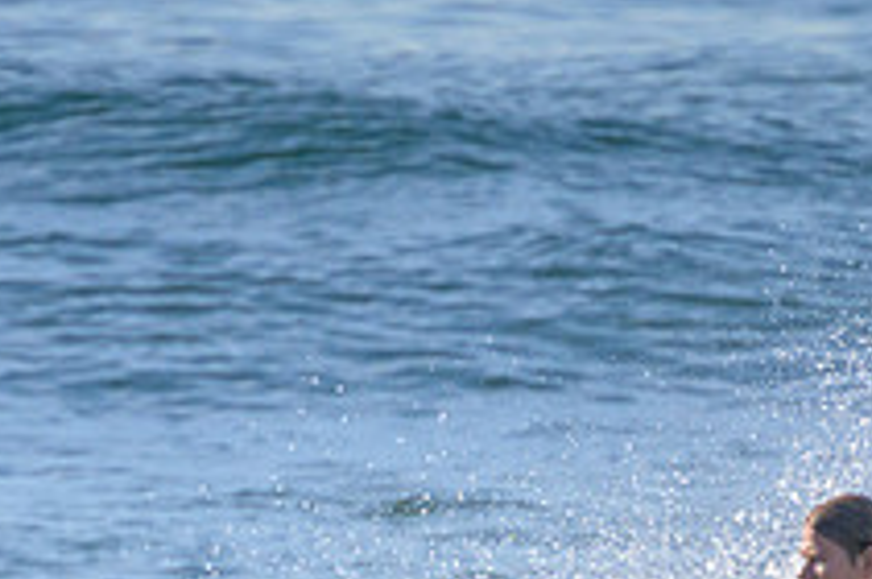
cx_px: 339
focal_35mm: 2204
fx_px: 53304
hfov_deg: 0.9
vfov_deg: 0.6
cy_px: 788
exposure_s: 1/2000
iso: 900
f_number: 11
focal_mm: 800
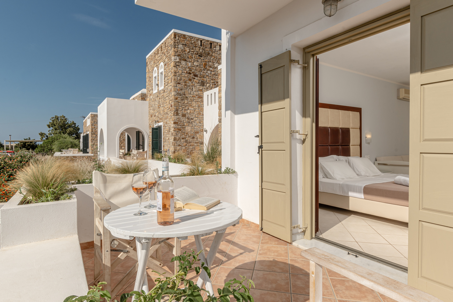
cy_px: 151
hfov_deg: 85.4
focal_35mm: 20
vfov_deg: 63.2
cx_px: 226
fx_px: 245
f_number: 14
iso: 100
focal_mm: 13
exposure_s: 1/200
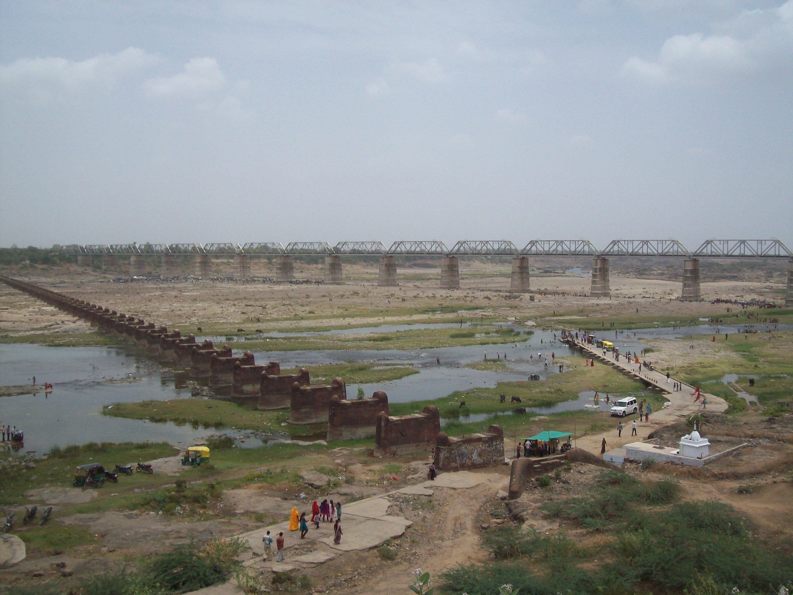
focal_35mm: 36
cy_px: 298
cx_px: 396
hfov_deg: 51.4
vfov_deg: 39.7
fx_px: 825
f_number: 4.8
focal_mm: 6
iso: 80
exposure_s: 1/1037
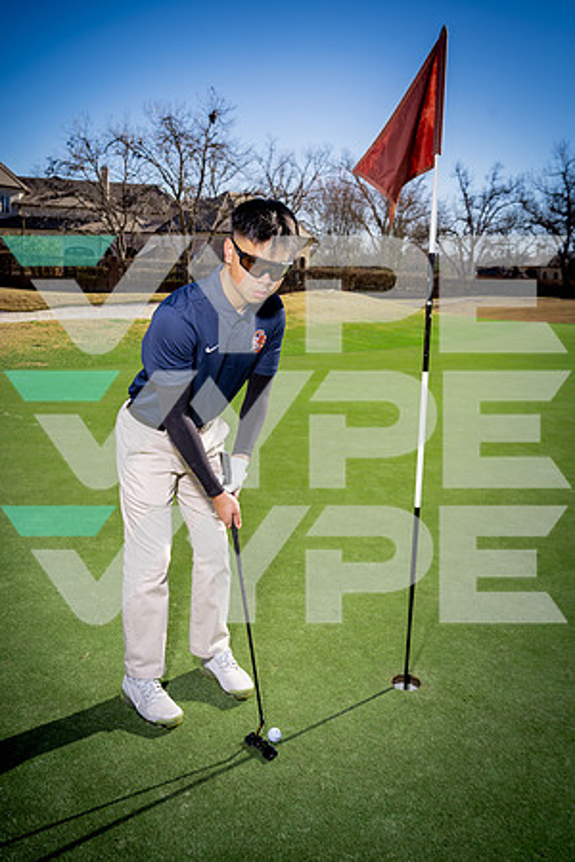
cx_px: 288
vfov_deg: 60.3
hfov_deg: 42.3
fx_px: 743
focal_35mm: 31
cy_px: 431
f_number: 6.3
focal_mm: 31
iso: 100
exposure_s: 1/250
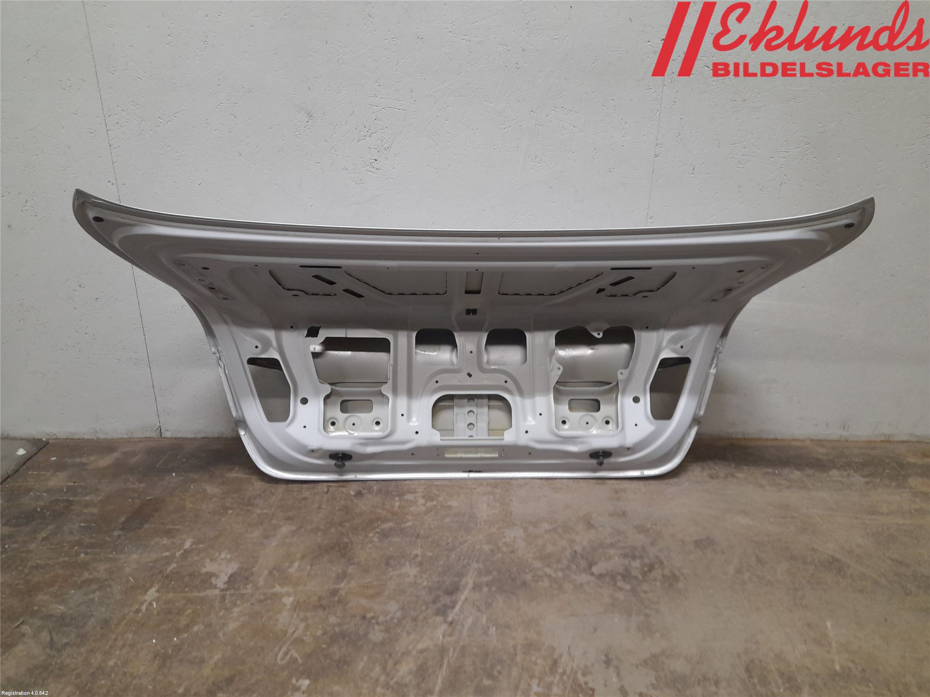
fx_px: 672
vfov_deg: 54.9
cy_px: 348
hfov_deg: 69.4
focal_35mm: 25
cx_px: 465
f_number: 2
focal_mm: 4.6
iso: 250
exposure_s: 1/50
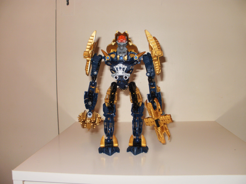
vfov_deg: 39.7
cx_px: 123
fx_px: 256
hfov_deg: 51.4
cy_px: 92
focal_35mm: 36
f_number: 3.5
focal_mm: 6.3
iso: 125
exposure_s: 1/30
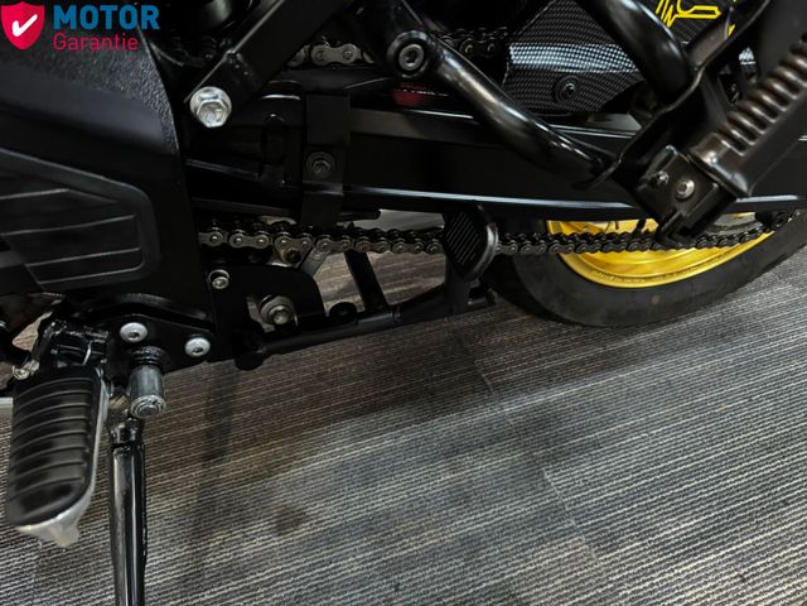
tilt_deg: -40.9
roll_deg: +1.7
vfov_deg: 56.8
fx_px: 560
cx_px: 404
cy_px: 303
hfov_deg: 71.6
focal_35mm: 24
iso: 800
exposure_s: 1/25
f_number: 1.78
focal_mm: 6.76
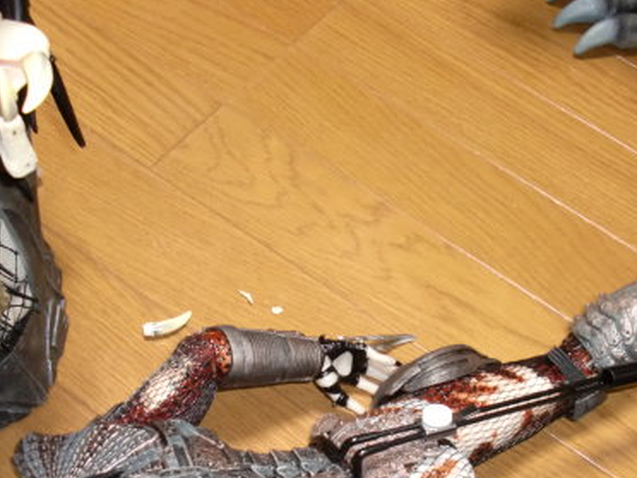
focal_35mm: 62
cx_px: 315
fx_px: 1141
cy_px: 372
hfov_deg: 31.2
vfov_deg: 23.4
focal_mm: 6.3
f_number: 2.8
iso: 400
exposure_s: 1/30
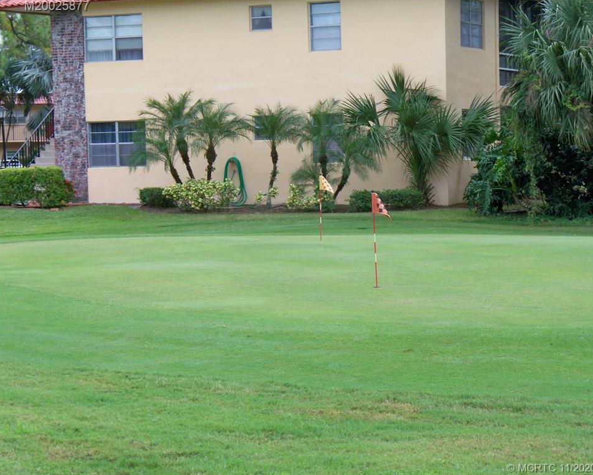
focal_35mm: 108
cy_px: 237
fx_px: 1896
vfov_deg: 14.3
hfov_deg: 17.8
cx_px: 284
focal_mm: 22.05
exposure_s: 1/320
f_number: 6.6
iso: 100
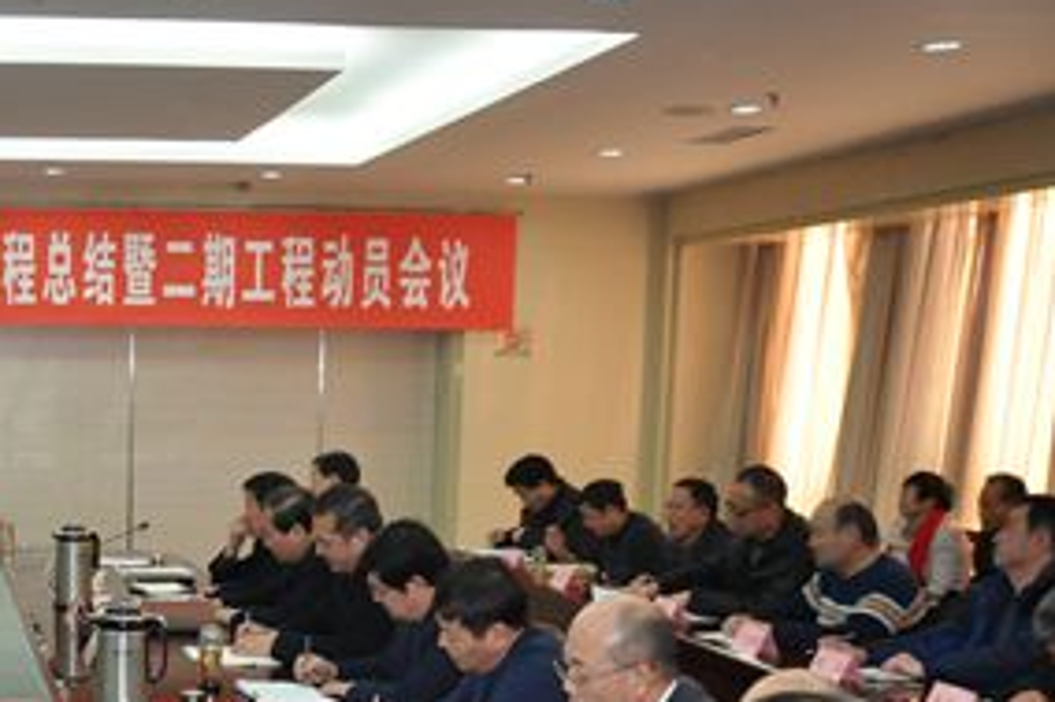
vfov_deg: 23.2
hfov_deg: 31.7
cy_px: 630
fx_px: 1669
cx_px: -56
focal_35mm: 57
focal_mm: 18
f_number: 4.5
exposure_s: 1/100
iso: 1250
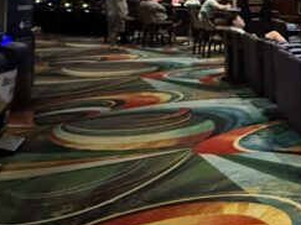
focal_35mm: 59
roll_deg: -1.5
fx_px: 513
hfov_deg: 20.1
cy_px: -17
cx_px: 576
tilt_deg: +1.0
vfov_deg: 23.4
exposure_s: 1/40
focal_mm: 2.22
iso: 1250
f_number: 2.2
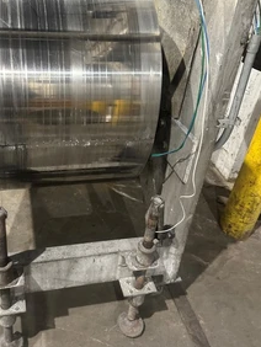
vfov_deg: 53.8
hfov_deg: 41.5
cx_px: 94
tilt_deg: -30.8
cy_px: 154
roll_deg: -6.9
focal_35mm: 34
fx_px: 341
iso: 500
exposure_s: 1/60
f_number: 1.78
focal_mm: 6.86
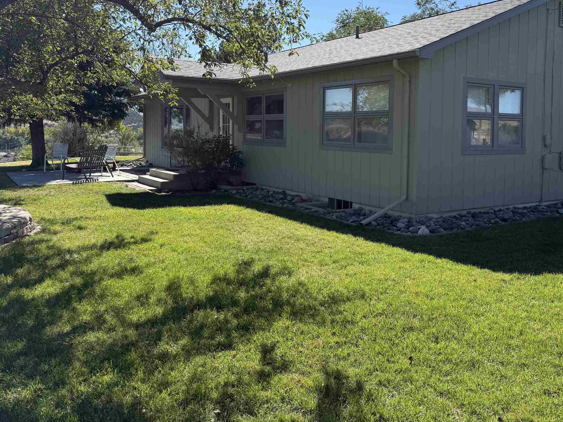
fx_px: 520
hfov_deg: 55.7
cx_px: 373
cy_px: 147
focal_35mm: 32
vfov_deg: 43.7
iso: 80
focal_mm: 6.76
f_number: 1.78
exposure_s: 1/2611
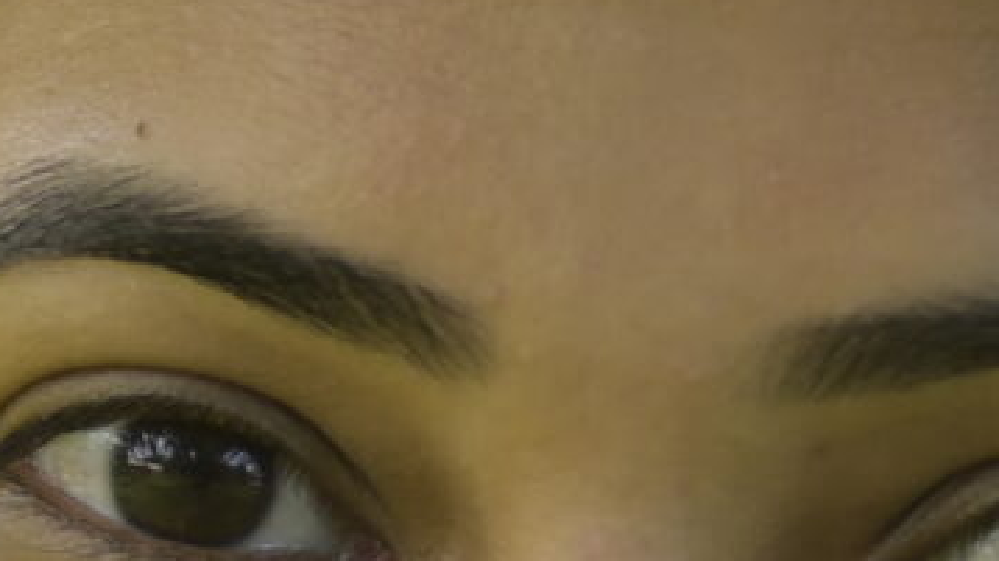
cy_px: 1227
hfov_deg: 3.8
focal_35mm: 562
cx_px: 555
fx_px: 14880
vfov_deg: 2.2
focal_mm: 50
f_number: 1.8
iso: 100
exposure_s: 1/640
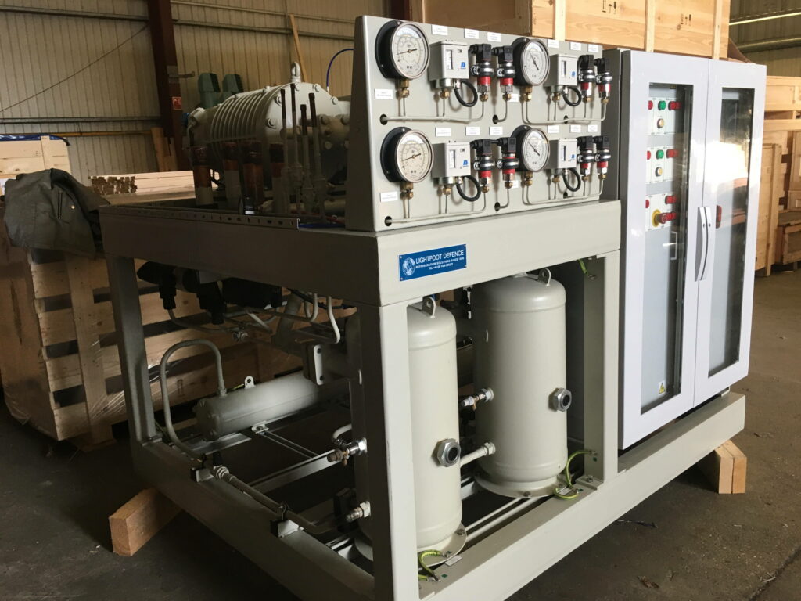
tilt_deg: -11.4
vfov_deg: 48.2
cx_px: 400
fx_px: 671
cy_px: 300
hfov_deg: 61.7
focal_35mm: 29
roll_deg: +1.3
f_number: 2.2
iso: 50
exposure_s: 1/33
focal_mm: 4.15
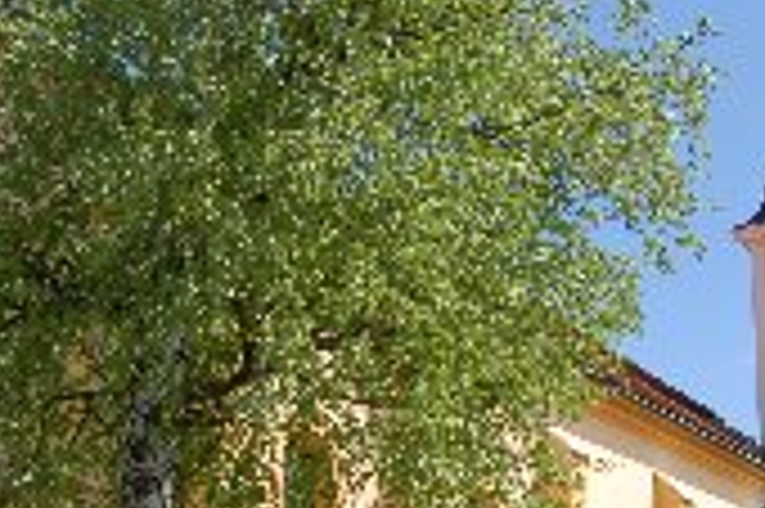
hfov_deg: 28.4
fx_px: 1507
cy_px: 348
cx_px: 277
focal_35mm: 71
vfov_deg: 19.1
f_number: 9
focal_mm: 18
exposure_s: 1/320
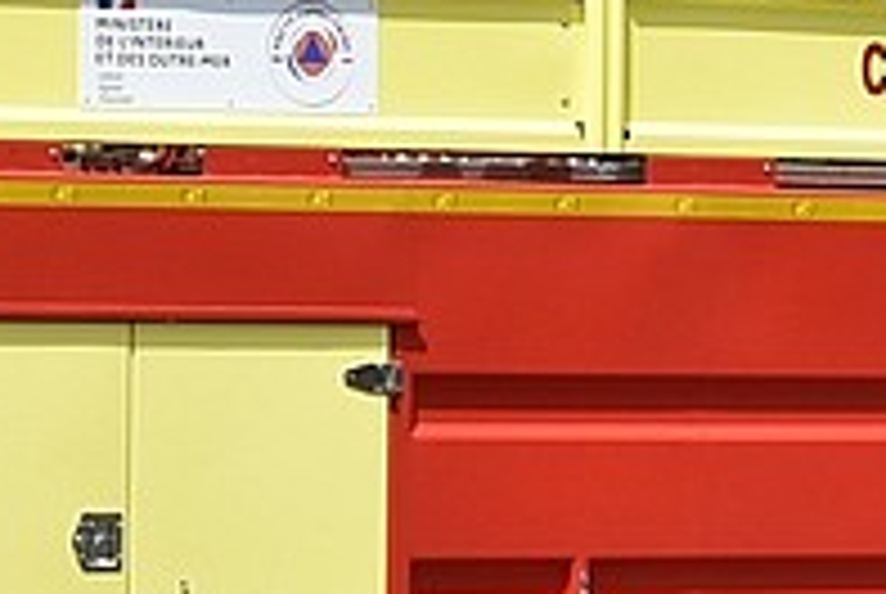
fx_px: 7641
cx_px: 234
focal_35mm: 310
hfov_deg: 6.6
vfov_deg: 4.4
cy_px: 392
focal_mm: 68
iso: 200
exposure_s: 1/400
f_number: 10
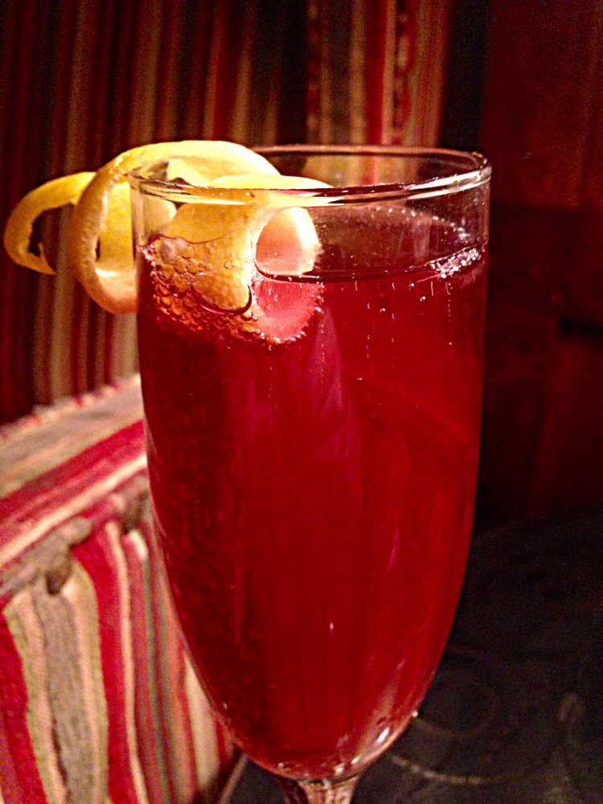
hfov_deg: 42.9
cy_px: 402
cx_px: 302
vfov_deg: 55.4
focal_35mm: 33
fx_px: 766
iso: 320
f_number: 2.4
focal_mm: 4.12
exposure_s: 1/20
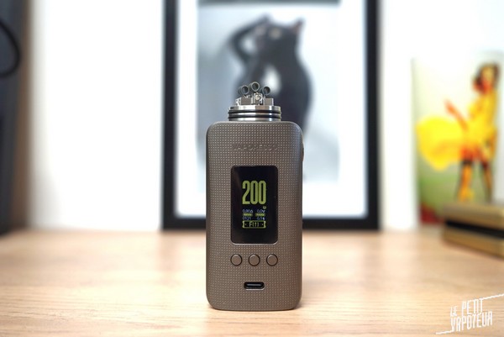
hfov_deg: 48.4
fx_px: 560
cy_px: 168
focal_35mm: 40
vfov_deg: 33.5
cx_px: 252
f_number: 4
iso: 160
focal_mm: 40
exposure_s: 1/60
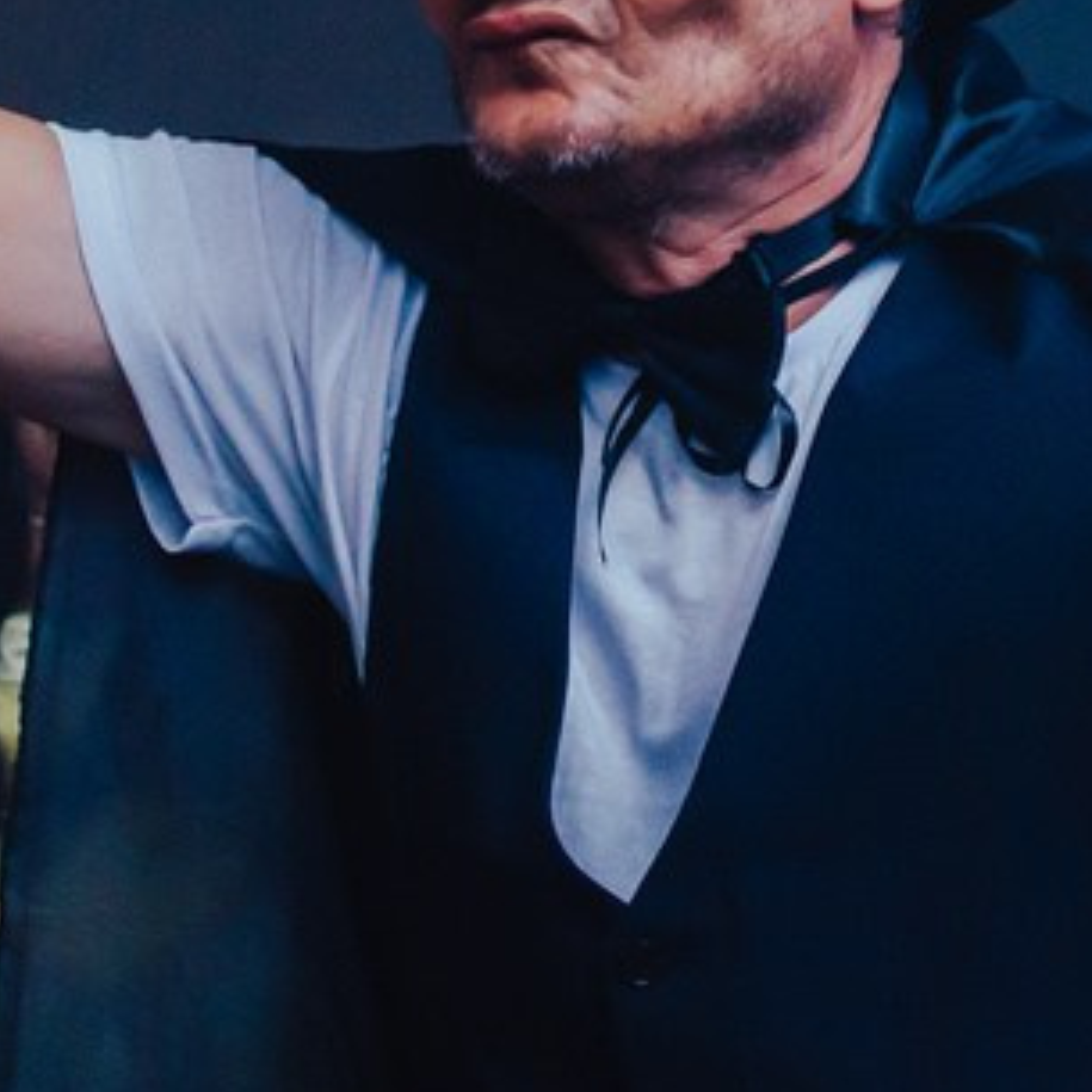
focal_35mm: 90
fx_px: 3212
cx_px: 791
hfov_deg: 19.2
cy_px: 38
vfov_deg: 18.8
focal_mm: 18
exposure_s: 1/200
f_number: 4
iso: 500
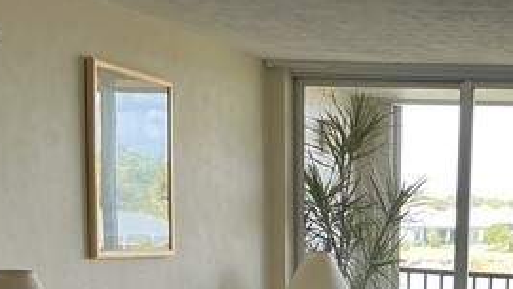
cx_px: 488
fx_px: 1020
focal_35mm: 75
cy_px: 416
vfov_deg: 15.1
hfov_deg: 27.0
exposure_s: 1/120
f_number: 1.8
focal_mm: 3
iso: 50
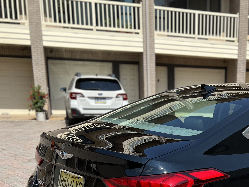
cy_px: 192
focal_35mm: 55
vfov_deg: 25.2
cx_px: 231
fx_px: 396
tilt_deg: -14.7
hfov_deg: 32.9
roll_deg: -1.6
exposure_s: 1/3571
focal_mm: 5.7
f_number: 1.5
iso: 50
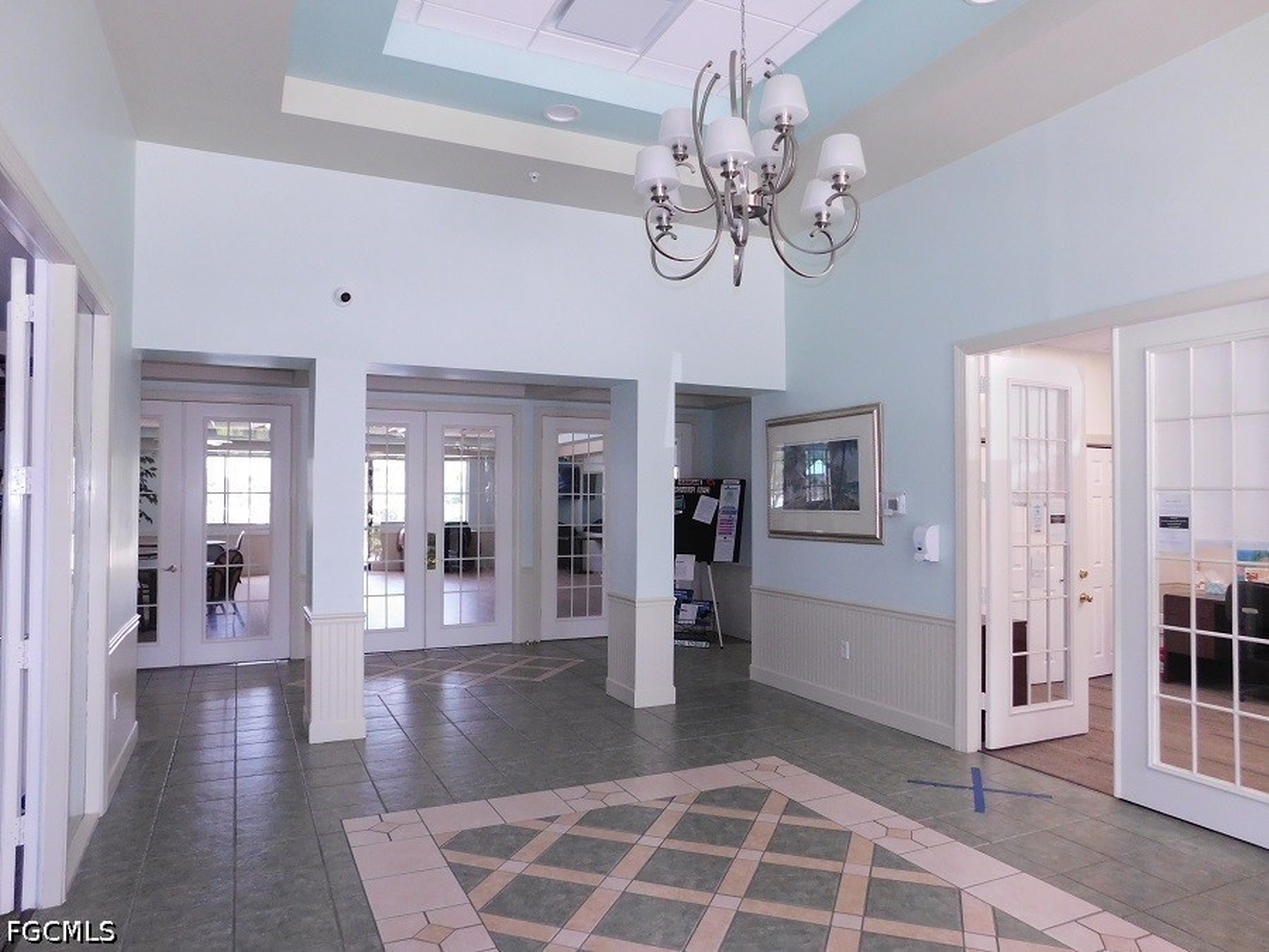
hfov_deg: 73.9
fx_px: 843
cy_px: 476
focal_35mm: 23
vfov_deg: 58.9
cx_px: 634
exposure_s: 1/100
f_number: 3
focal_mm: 4
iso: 400
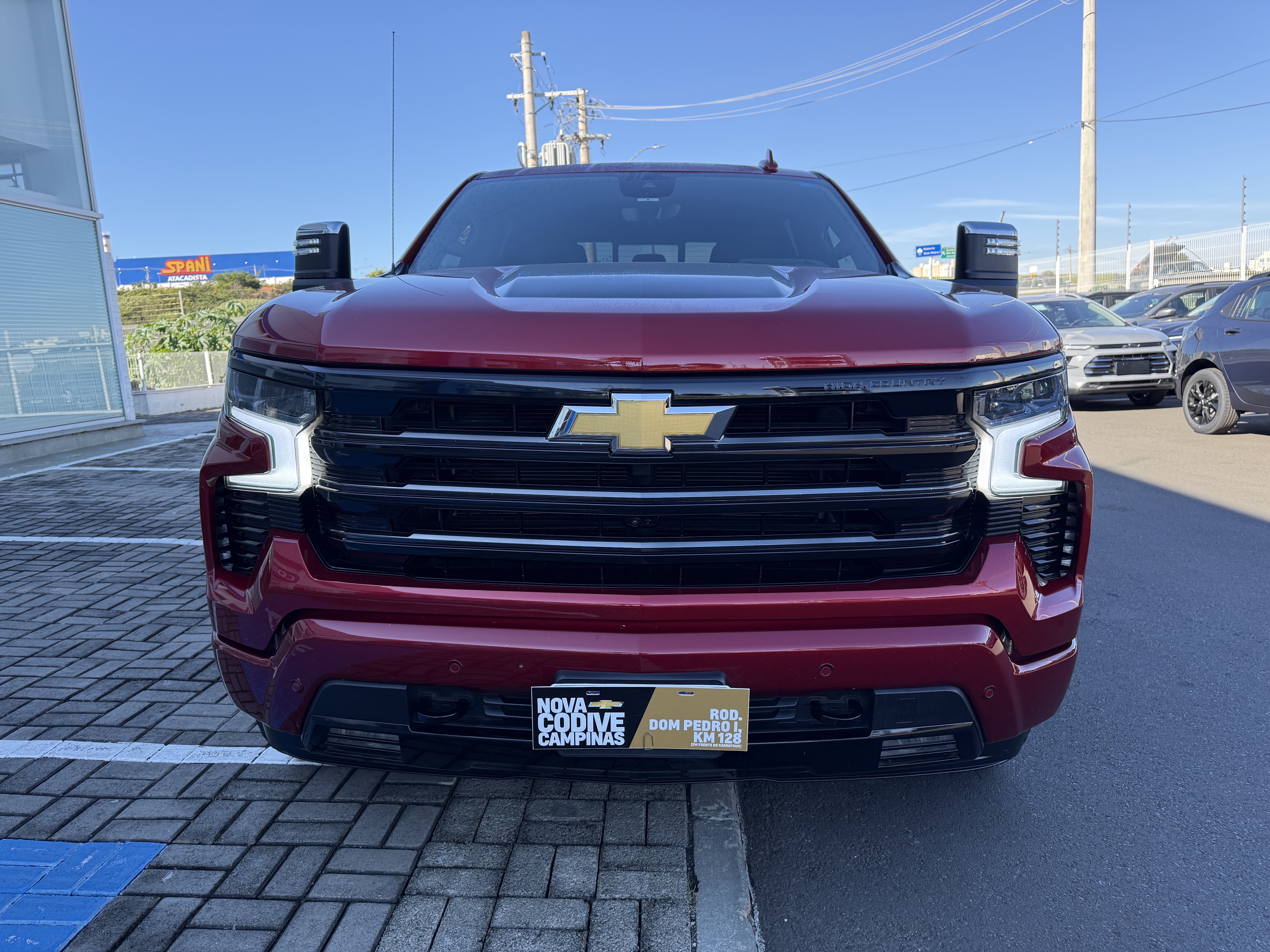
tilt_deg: -8.9
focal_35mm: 24
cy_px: 476
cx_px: 635
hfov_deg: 71.6
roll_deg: +3.8
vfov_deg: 56.8
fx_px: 881
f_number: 1.78
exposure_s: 1/1192
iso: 100
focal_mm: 6.76
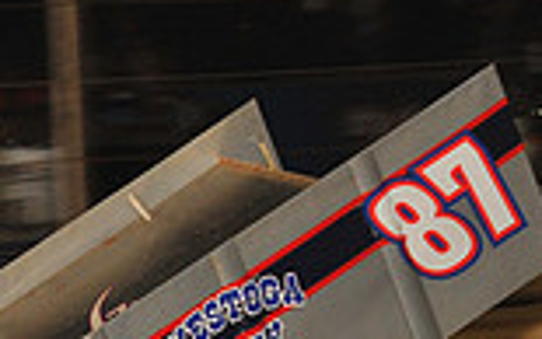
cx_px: -301
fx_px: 5645
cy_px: 372
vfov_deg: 3.4
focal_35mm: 382
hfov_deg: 5.4
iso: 1000
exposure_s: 1/320
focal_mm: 100
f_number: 6.3
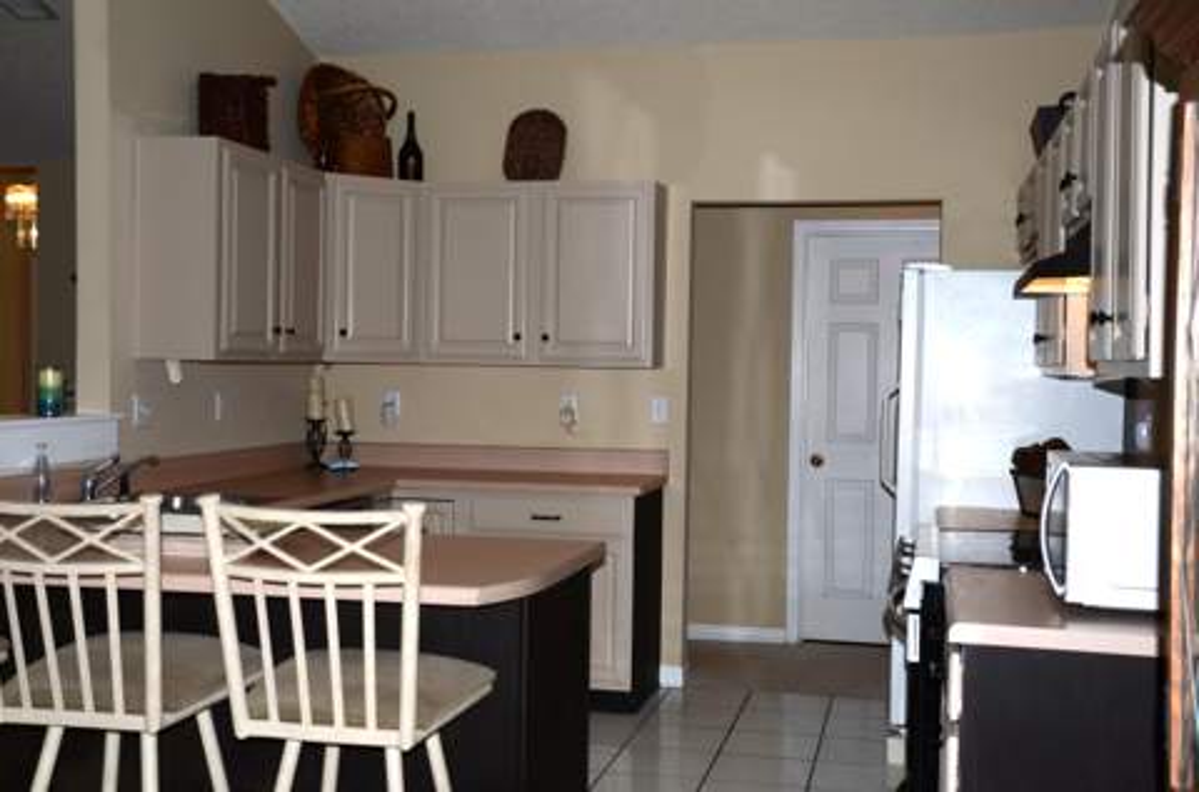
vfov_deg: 34.0
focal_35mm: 39
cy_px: 396
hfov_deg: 49.7
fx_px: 1295
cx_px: 600
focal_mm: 26
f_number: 3.8
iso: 100
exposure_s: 1/250
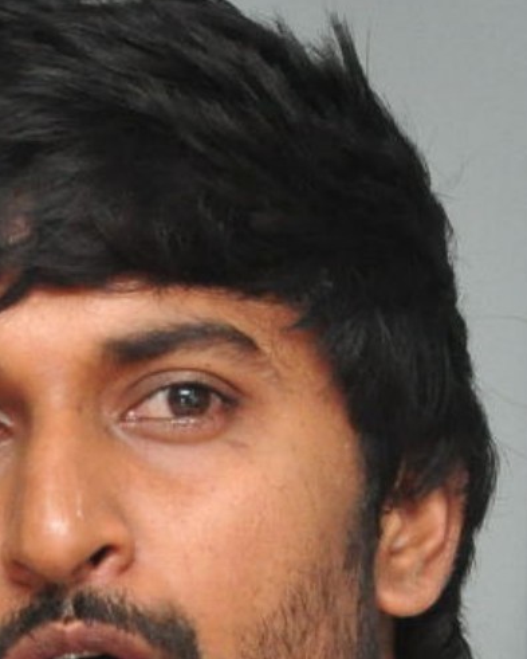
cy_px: 894
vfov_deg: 4.0
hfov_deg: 3.2
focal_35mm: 485
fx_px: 9456
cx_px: 75
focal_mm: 75
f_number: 7.1
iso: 1600
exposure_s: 1/125
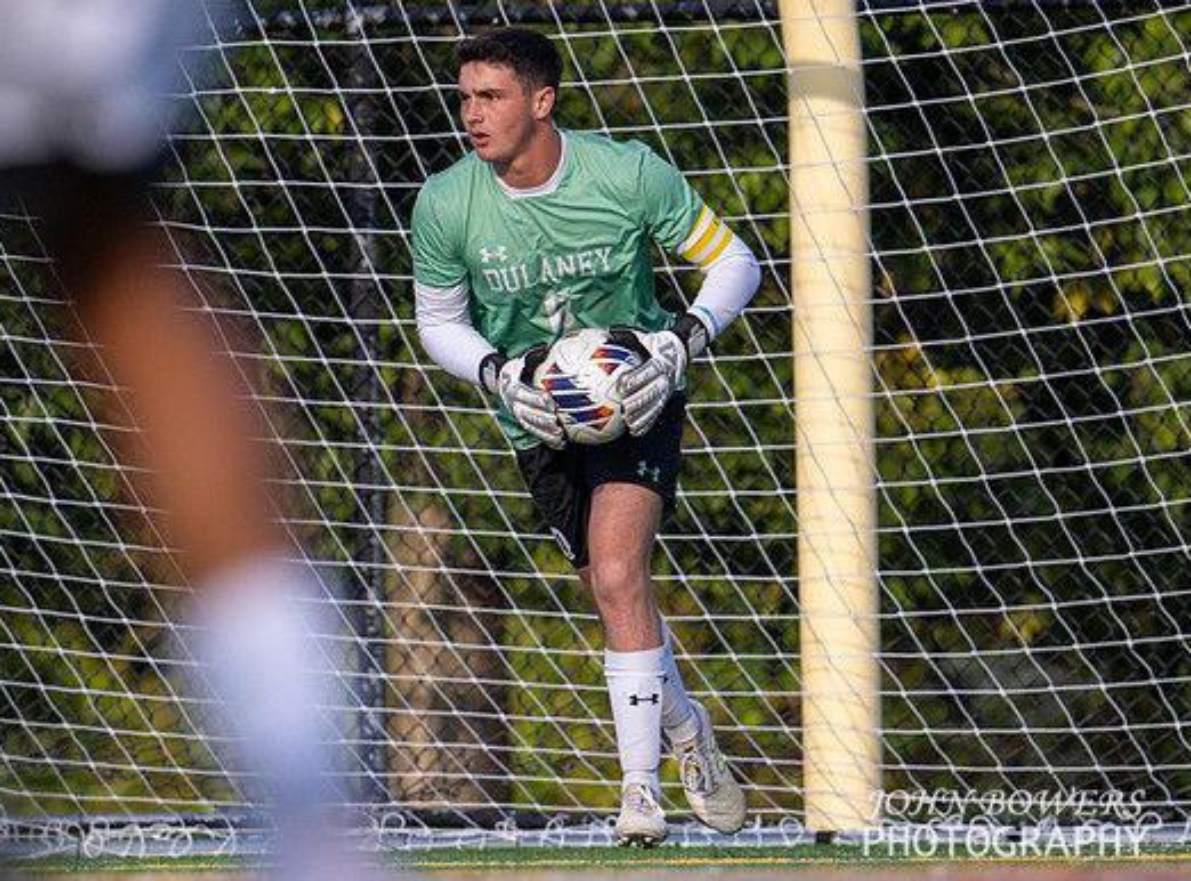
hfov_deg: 2.4
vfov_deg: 1.8
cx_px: 537
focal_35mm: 825
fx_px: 28242
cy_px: 674
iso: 1000
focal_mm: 400
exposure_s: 1/2500
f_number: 4.5
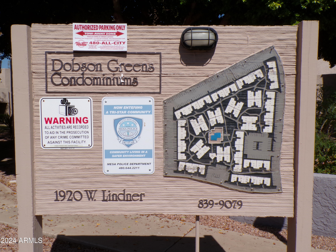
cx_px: 168
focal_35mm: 32
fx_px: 311
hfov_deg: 56.8
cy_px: 126
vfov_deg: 44.2
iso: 100
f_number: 8.3
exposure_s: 1/400
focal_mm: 5.8
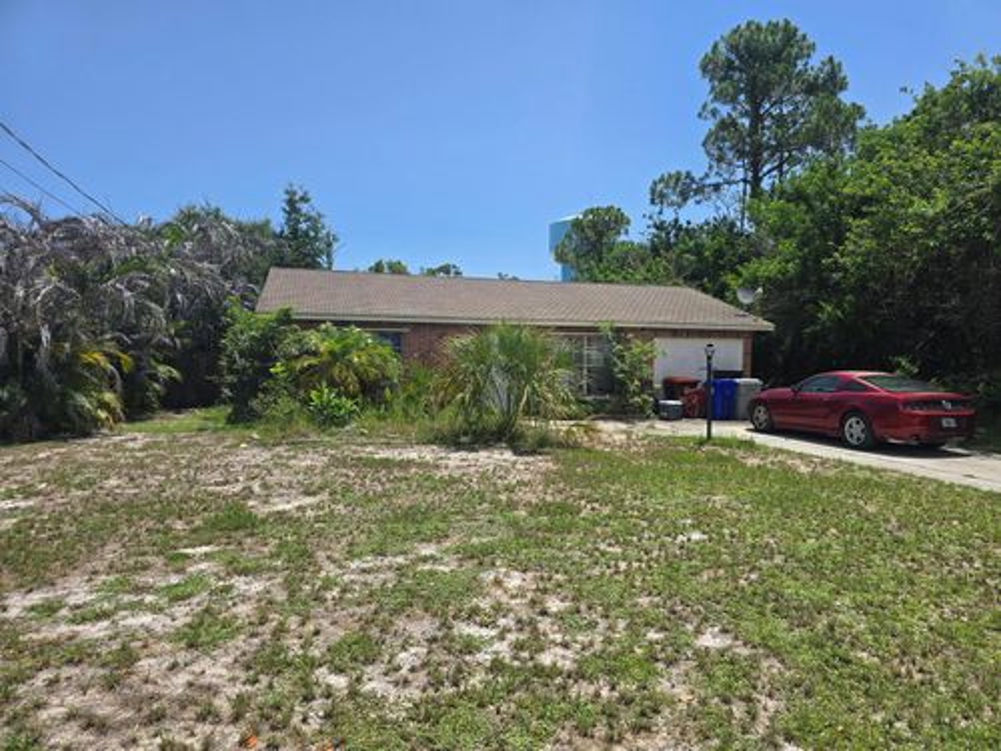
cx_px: 500
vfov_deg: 58.9
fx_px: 665
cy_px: 376
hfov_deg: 73.9
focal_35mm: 23
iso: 12
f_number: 1.7
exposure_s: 1/907
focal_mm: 6.3
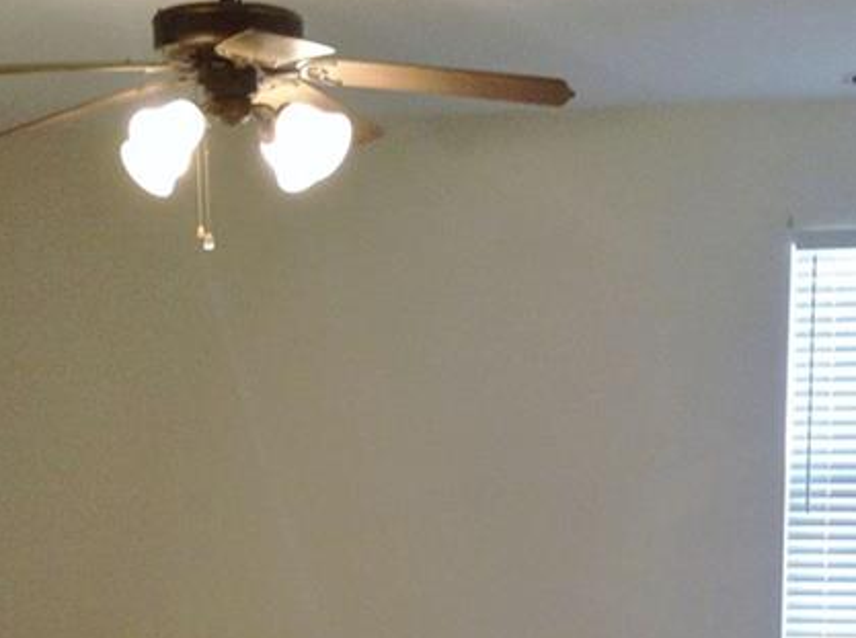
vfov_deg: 17.5
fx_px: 1999
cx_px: 408
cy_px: 708
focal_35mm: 81
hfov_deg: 24.2
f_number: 2.4
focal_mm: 3.3
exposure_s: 1/24
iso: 64
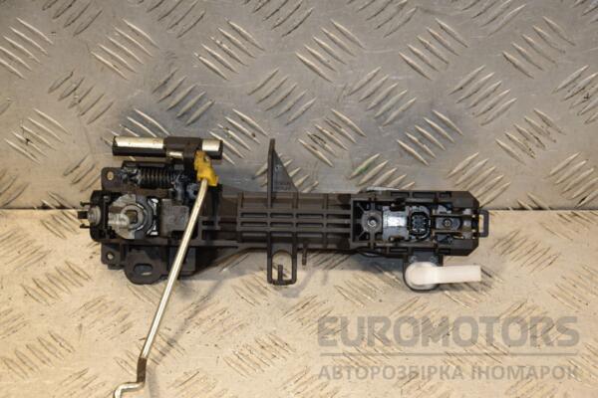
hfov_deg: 21.9
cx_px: 299
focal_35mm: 93
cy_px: 199
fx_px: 1545
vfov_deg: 14.7
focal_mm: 62
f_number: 6.3
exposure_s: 1/200
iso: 800
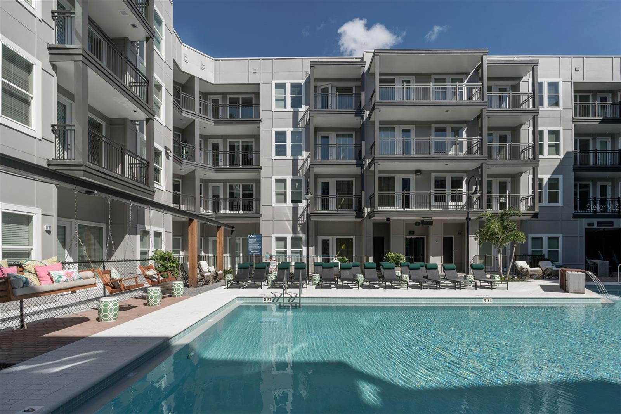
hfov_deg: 100.4
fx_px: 259
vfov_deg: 77.3
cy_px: 207
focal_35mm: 15
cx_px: 310
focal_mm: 15
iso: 50
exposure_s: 1/320
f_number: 8
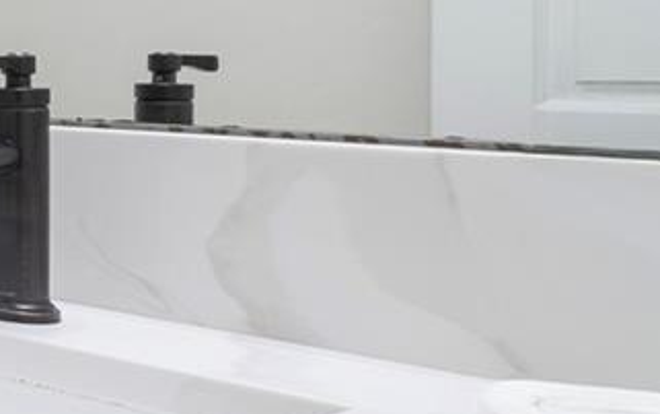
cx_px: -707
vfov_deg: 21.3
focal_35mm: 61
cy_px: 161
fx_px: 1098
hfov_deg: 18.4
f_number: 8
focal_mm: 12
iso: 160
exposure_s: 1/13
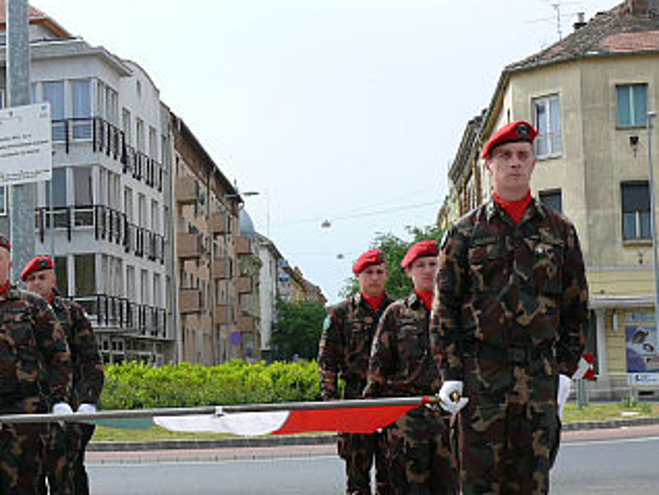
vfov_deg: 19.6
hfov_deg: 25.8
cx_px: 203
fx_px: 1429
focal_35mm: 75
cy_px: 321
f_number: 5.6
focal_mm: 9.5
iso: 100
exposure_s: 1/400
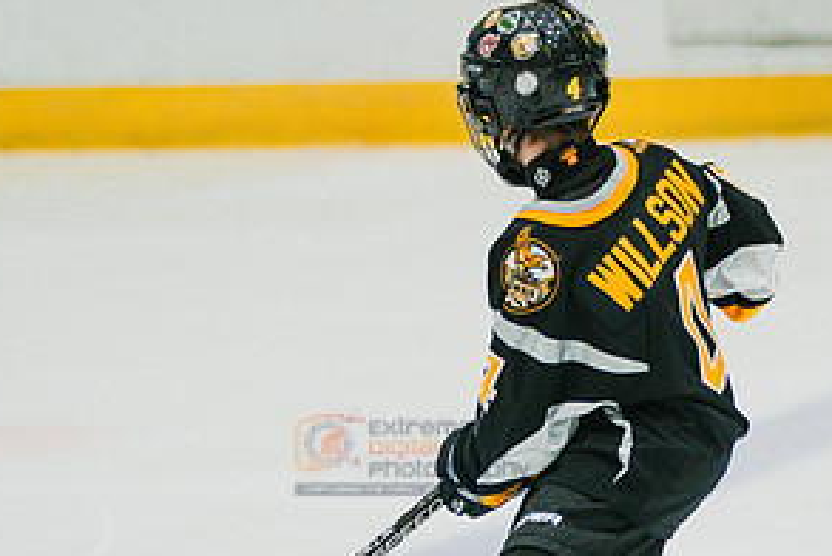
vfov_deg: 2.9
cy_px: 381
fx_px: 11104
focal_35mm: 480
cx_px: 668
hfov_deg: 4.3
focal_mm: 186
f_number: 3.2
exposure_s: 1/1600
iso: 3200
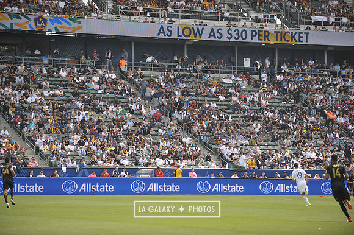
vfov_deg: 9.1
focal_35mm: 150
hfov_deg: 13.7
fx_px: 1474
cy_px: 118
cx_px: 177
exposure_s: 1/2500
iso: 320
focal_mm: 150
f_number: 3.5
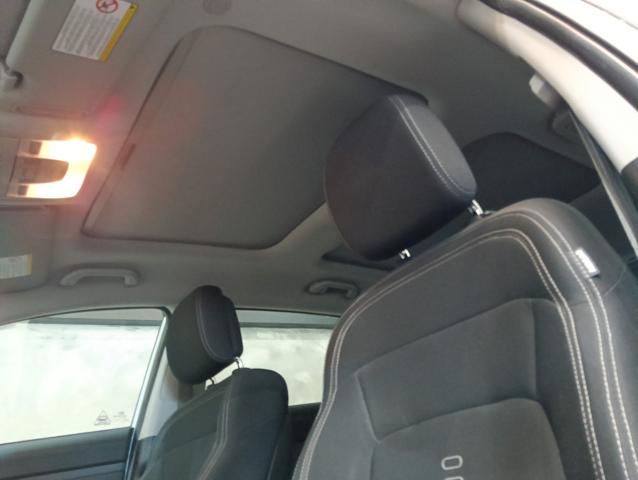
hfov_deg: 65.2
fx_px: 498
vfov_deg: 51.5
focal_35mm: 27
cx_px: 319
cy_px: 240
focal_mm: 3.98
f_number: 16
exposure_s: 1/14.3
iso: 2500
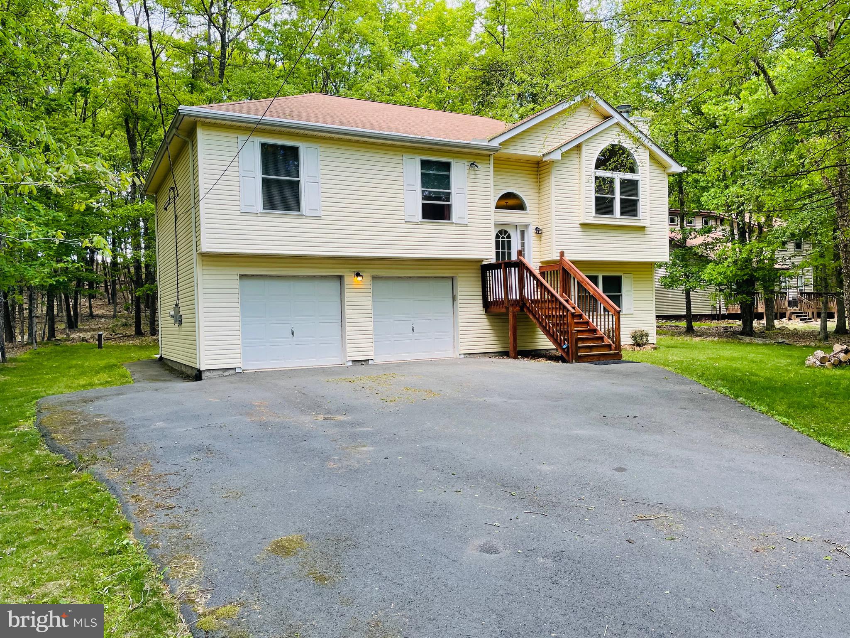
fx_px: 638
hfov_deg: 67.3
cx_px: 425
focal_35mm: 26
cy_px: 319
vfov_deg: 53.1
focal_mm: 4.2
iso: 32
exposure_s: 1/320
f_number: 1.6
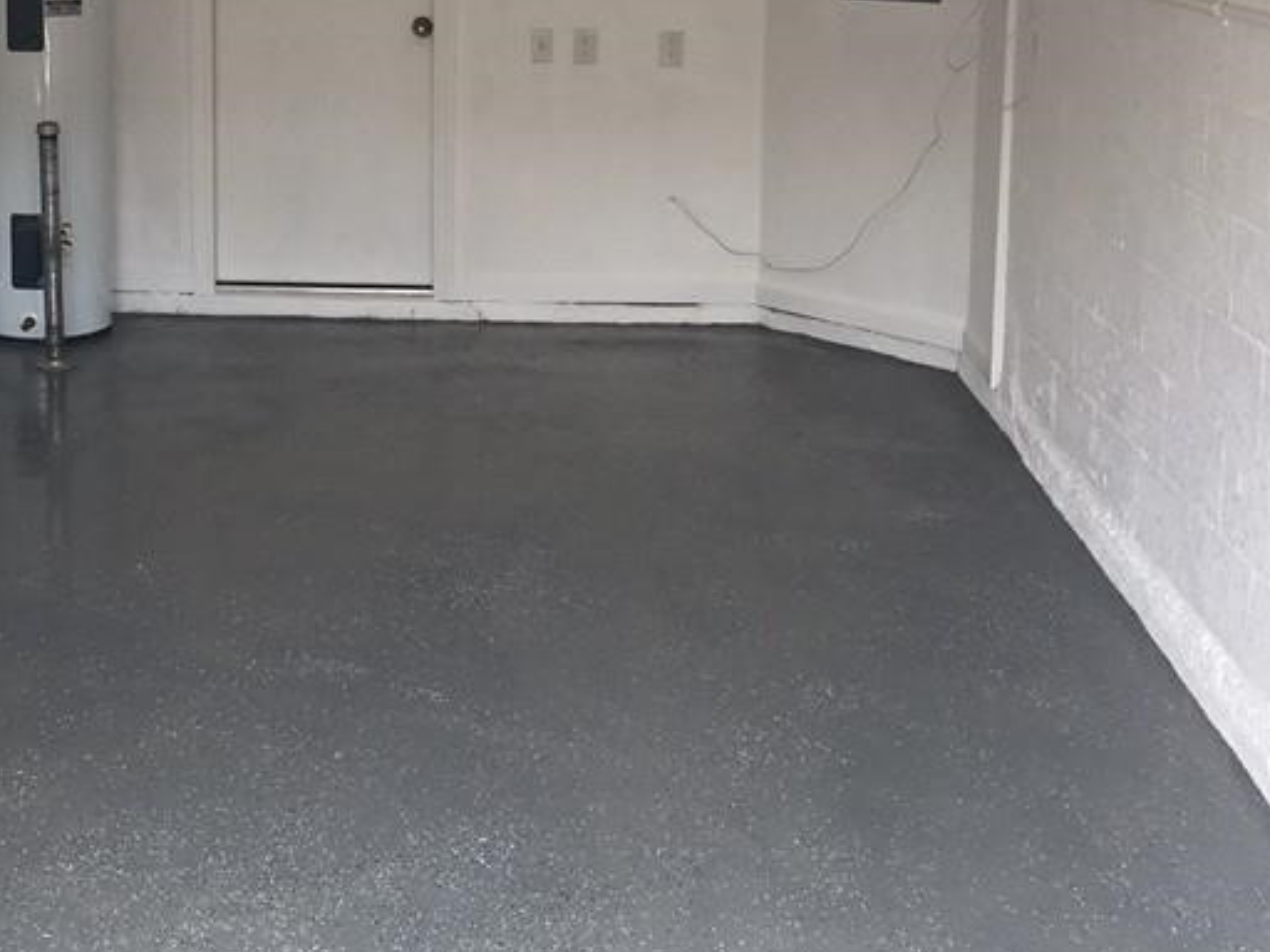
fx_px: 2128
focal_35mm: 58
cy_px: 174
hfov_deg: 32.4
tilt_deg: -8.9
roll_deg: -2.1
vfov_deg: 24.8
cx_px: 275
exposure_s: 1/120
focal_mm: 4.15
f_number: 2.2
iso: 25
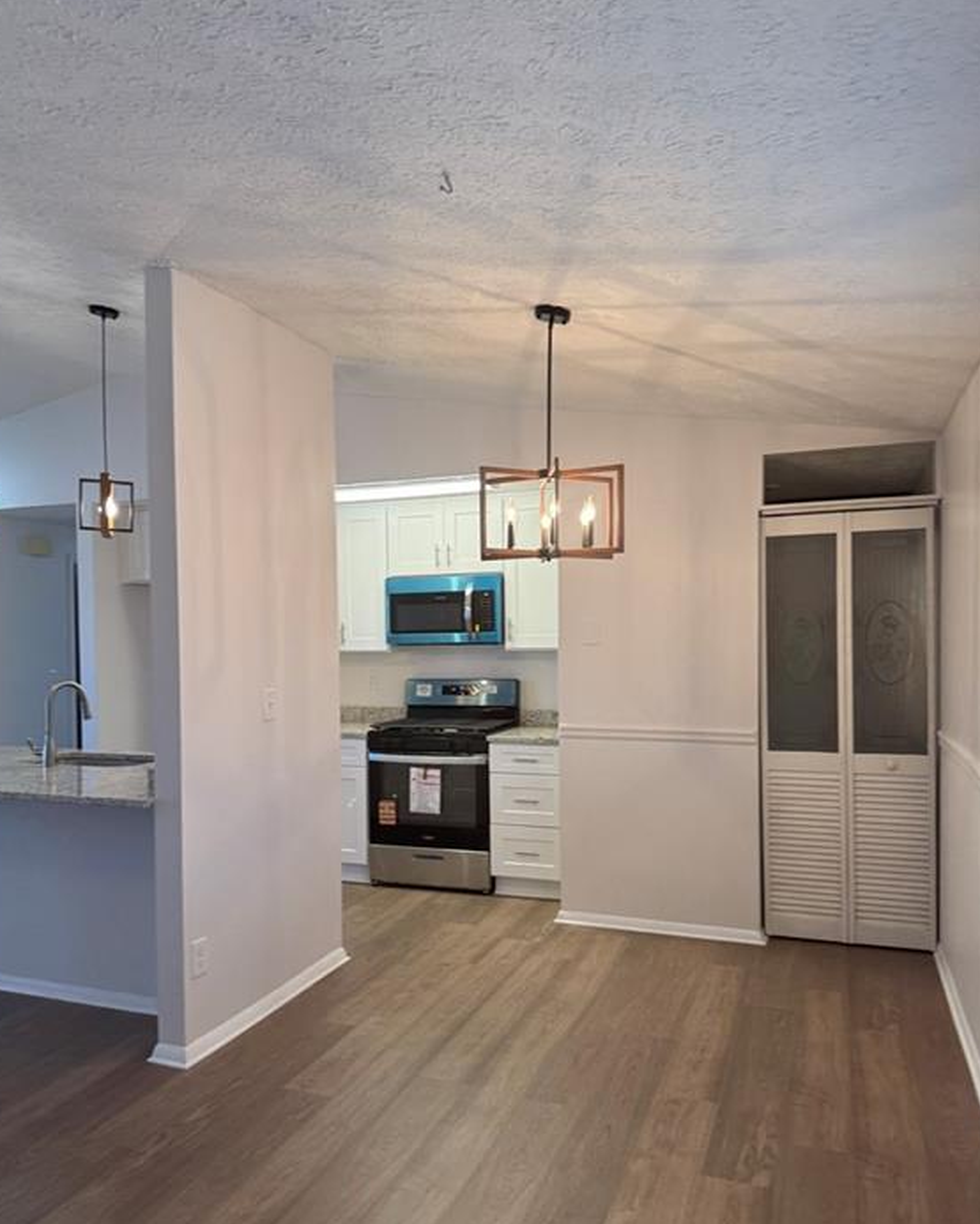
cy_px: 667
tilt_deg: -1.5
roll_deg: +0.7
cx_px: 483
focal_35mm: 26
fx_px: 942
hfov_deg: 55.0
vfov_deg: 65.9
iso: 100
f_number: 1.78
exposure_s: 1/120
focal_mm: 6.76
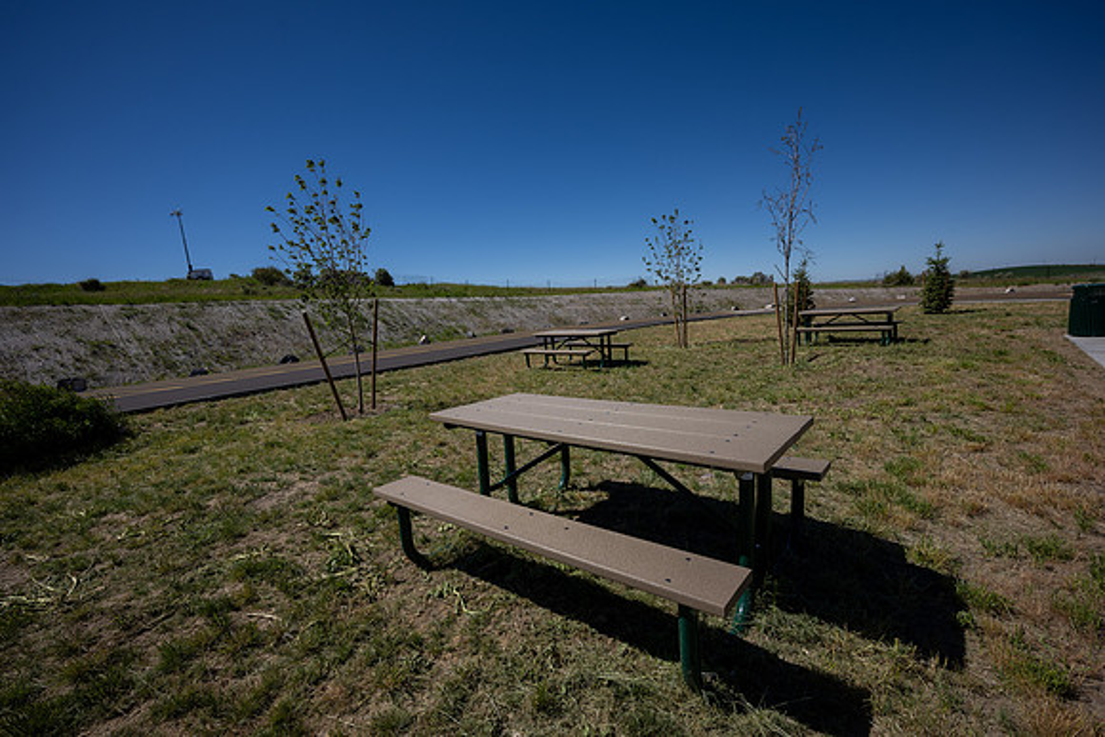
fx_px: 507
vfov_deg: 72.1
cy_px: 368
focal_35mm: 16
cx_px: 552
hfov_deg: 95.0
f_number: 5.6
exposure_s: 1/1000
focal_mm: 16.5
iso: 100
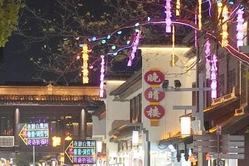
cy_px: 120
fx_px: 1445
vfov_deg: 6.6
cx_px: 41
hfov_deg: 9.8
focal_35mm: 209
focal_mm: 75
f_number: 4
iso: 6400
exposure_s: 1/160
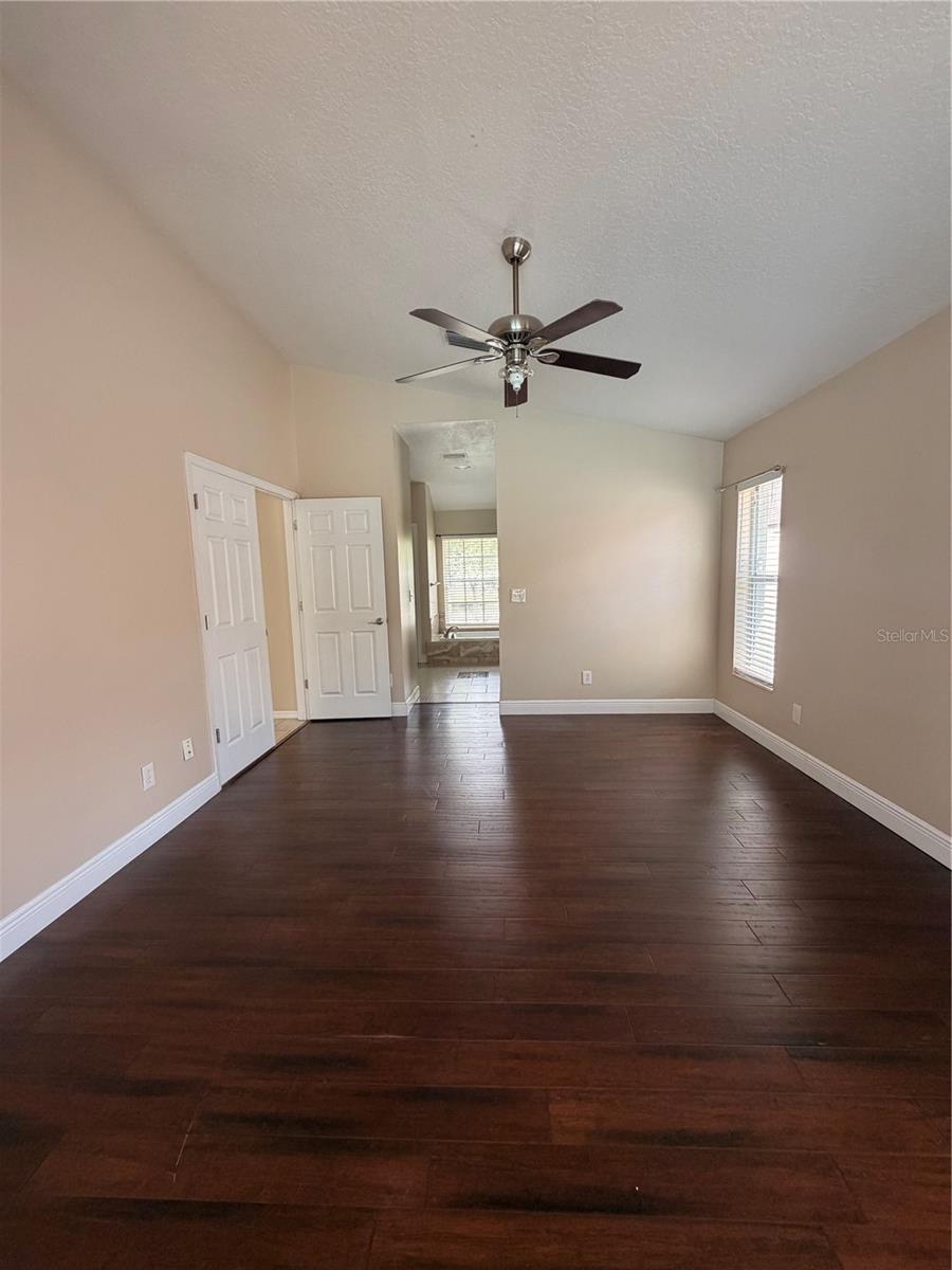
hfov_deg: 85.7
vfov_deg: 102.1
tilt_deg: -7.4
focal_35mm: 14
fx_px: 513
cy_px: 635
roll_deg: +1.1
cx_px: 476
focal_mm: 2.22
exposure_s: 1/121
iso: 250
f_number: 2.2
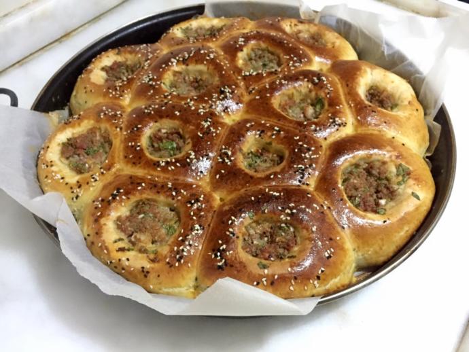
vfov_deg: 48.3
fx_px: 393
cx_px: 234
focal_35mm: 29
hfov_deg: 61.6
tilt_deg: -52.6
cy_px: 176
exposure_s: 1/17
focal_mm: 4.15
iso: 640
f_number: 2.2
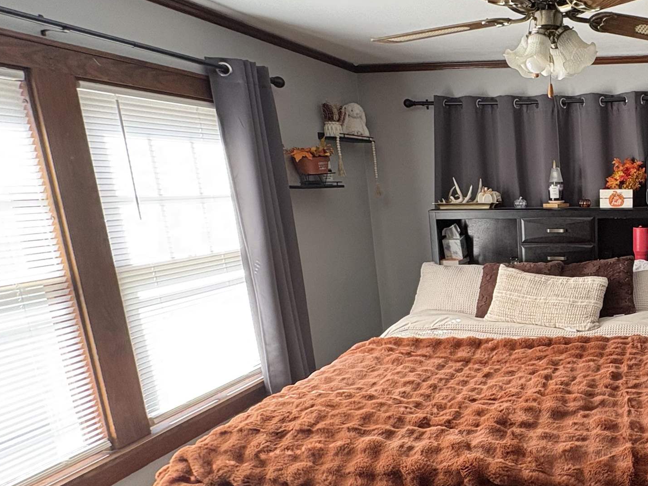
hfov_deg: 51.7
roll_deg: +0.8
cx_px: 601
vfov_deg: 46.3
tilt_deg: -12.3
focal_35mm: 30
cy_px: 307
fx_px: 561
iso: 200
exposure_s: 1/65
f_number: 2.2
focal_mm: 2.22
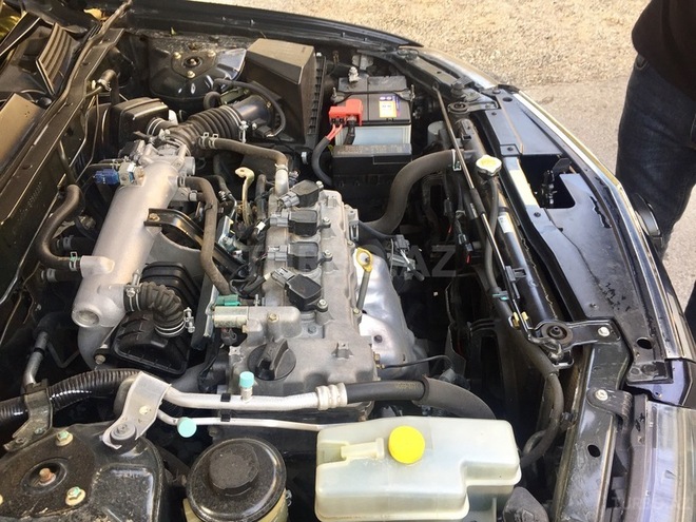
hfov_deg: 61.7
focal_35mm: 29
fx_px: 583
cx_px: 348
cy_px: 261
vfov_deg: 48.2
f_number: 2.2
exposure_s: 1/50
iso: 40
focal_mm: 4.15
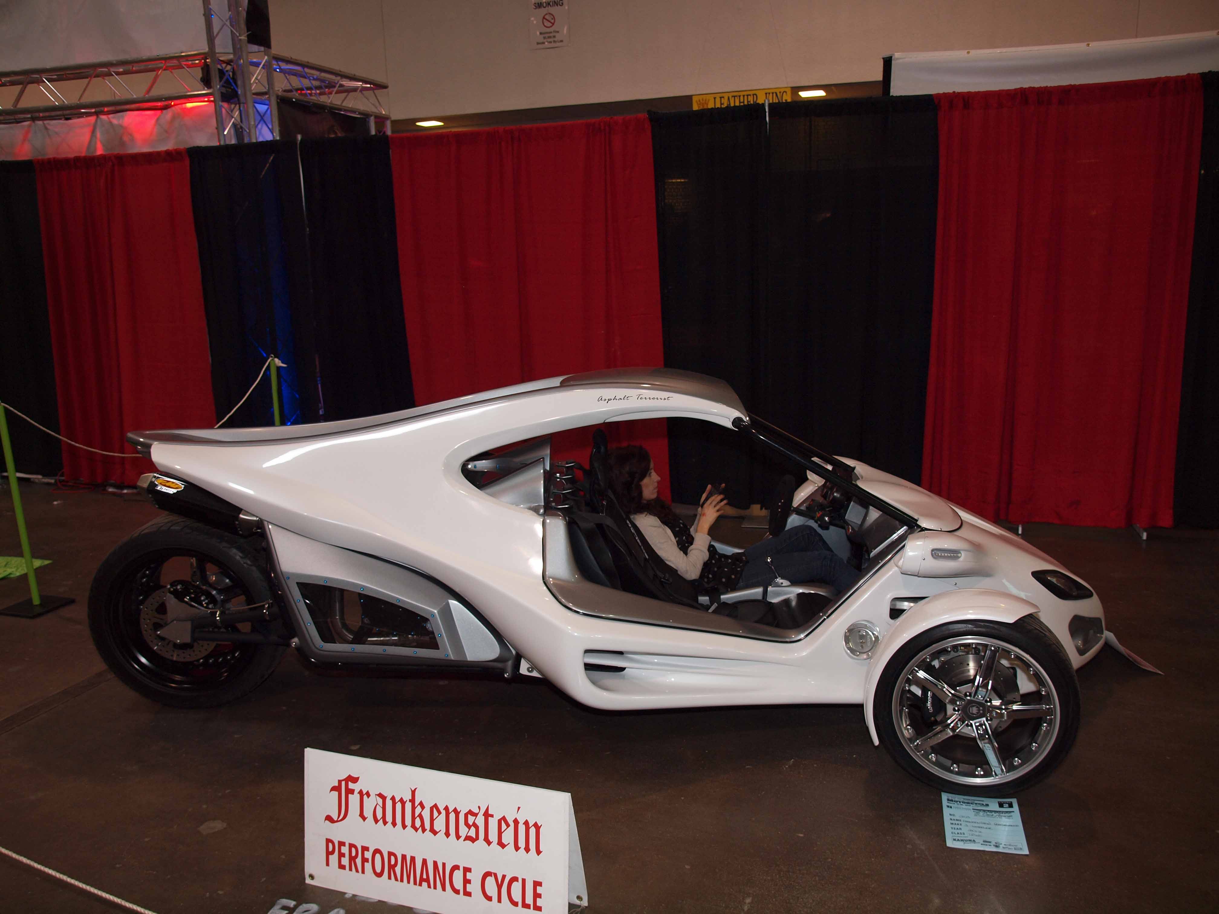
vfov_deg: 49.7
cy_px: 457
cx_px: 610
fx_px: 986
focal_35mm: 28
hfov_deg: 63.4
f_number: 2.8
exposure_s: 1/60
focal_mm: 14
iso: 200
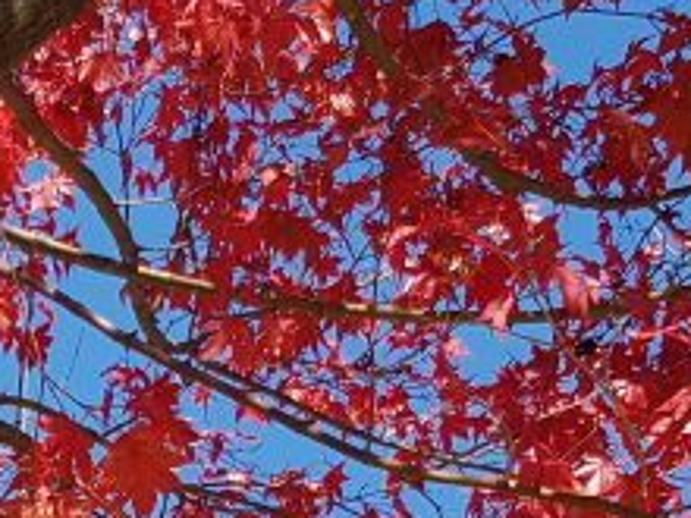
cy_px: 493
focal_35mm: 121
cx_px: 69
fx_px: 2415
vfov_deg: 12.1
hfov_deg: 16.1
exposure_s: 1/1032
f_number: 1.7
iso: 50
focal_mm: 4.2
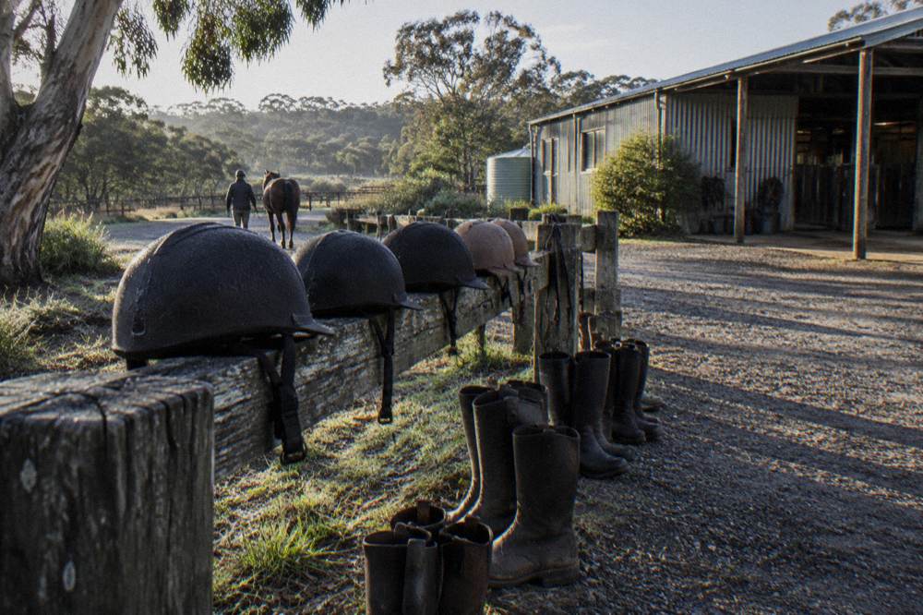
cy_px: 308
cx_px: 462
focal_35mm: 49
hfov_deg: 40.4
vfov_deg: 27.5
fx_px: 1256
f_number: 4
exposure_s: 1/2000
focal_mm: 49
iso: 800
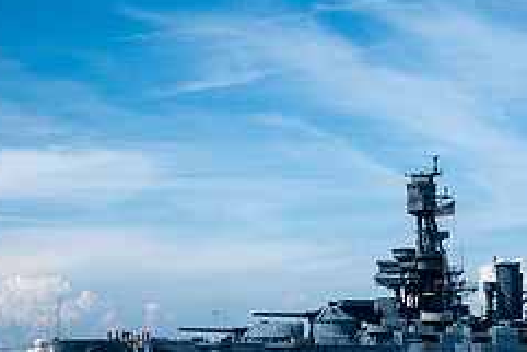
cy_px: 364
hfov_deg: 21.5
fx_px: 1377
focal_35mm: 94
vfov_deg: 14.3
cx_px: 391
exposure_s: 1/2200
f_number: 4
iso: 160
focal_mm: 26
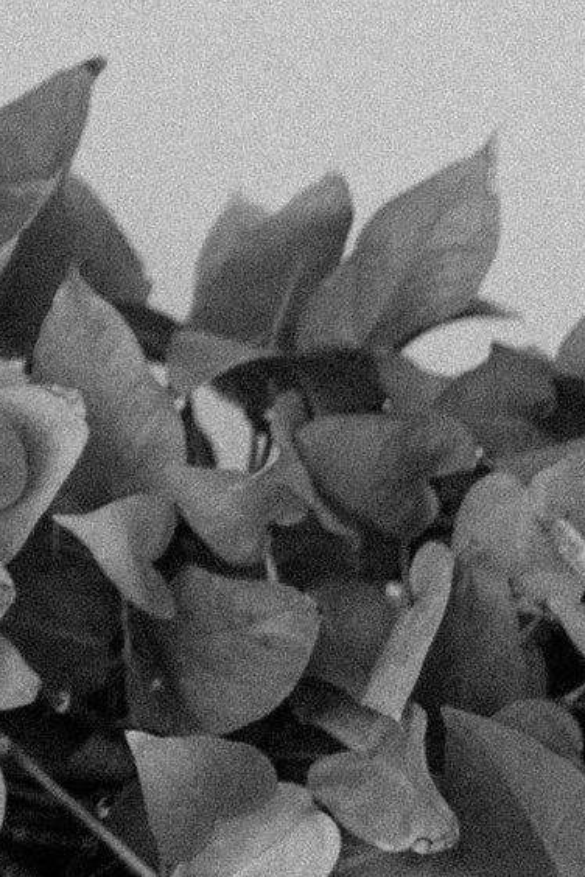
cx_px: -1268
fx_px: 8287
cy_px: -542
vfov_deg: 6.0
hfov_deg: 3.9
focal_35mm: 340
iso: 400
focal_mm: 50
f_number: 2
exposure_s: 1/200
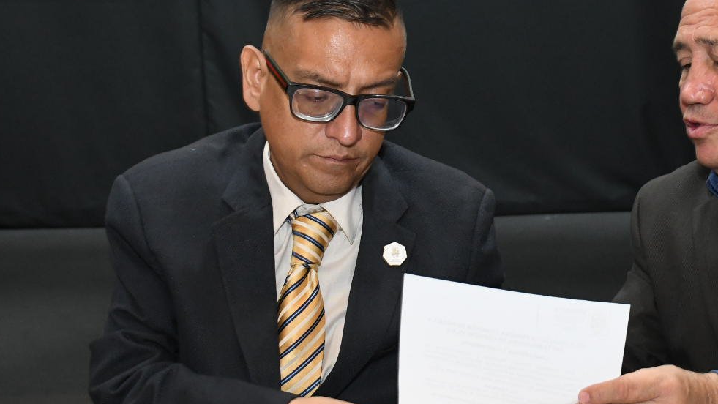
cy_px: 208
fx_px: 1580
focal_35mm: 83
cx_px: 526
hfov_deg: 25.3
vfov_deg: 14.6
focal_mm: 32
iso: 3200
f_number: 5.6
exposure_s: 1/100
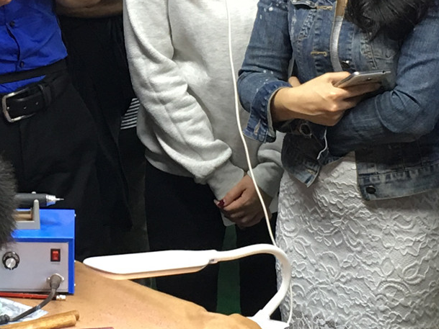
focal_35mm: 119
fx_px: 1509
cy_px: 92
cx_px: 53
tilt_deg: -12.9
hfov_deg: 16.4
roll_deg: -0.2
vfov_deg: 12.4
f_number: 2.2
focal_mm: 4.15
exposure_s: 1/17
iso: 50
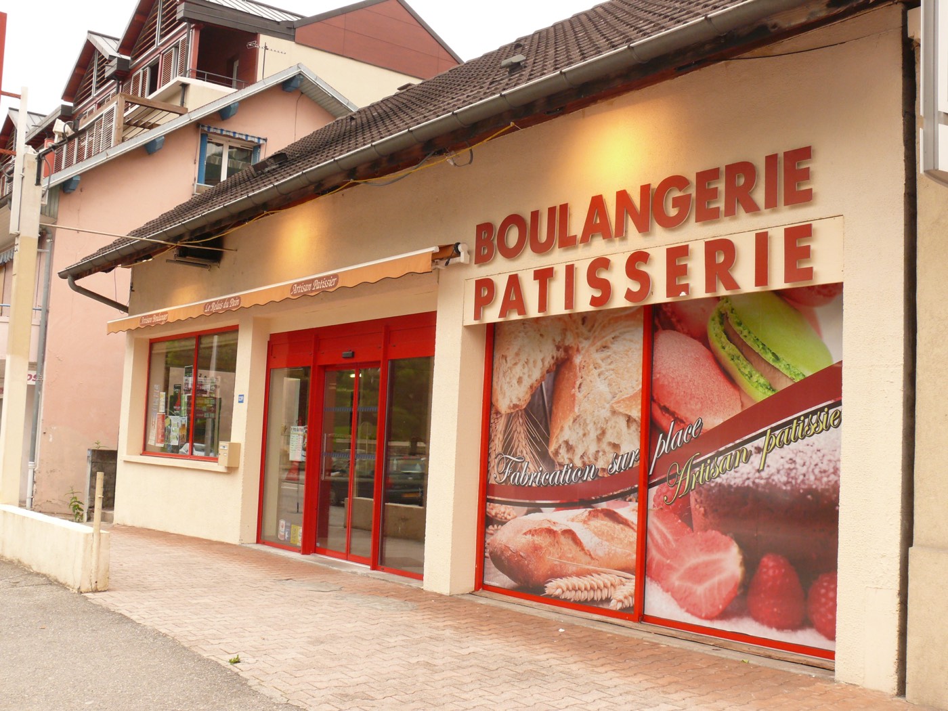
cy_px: 356
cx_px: 474
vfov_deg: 37.7
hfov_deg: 49.0
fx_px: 1041
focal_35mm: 38
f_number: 4
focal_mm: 8.1
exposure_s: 1/200
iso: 200
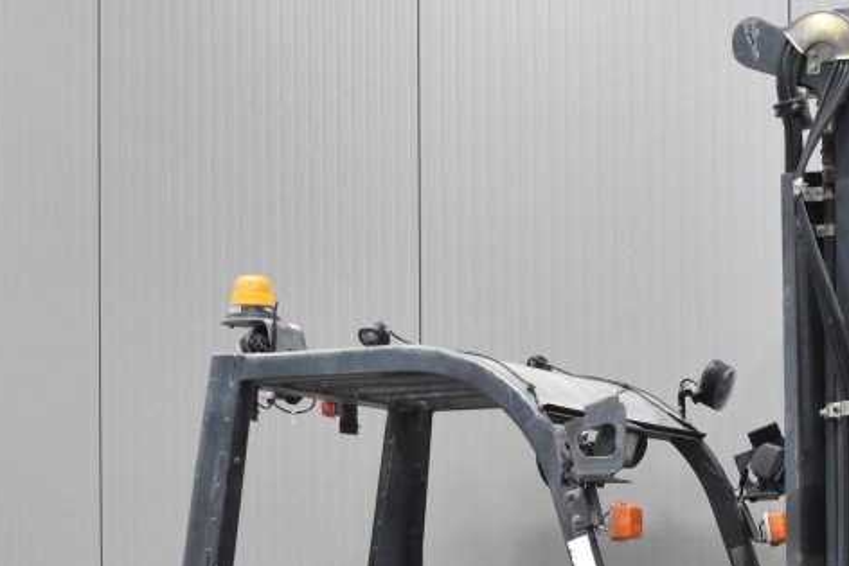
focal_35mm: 95
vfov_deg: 14.0
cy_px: 661
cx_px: 666
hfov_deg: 21.2
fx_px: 2247
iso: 1600
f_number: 5.6
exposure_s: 1/25
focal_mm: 25
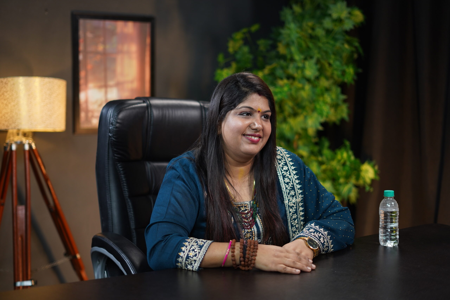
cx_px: 225
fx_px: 625
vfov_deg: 27.0
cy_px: 150
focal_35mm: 50
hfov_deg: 39.6
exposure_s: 1/100
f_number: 1.8
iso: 320
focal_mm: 50
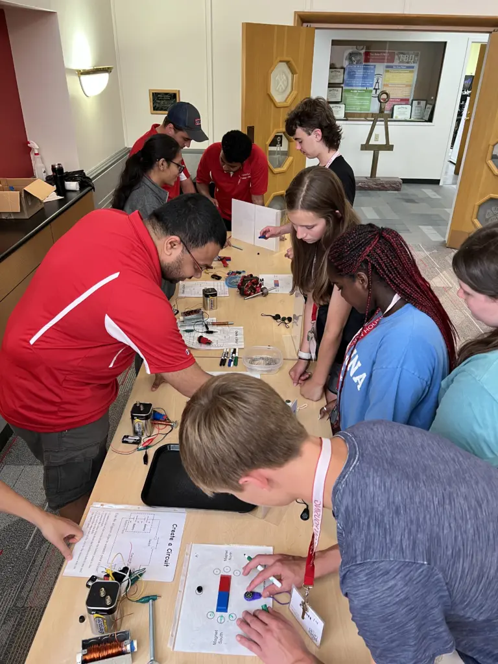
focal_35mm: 26
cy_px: 332
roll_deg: -0.4
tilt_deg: -28.4
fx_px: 499
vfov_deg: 67.3
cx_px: 249
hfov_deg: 53.1
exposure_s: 1/60
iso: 200
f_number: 1.5
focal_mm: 5.7
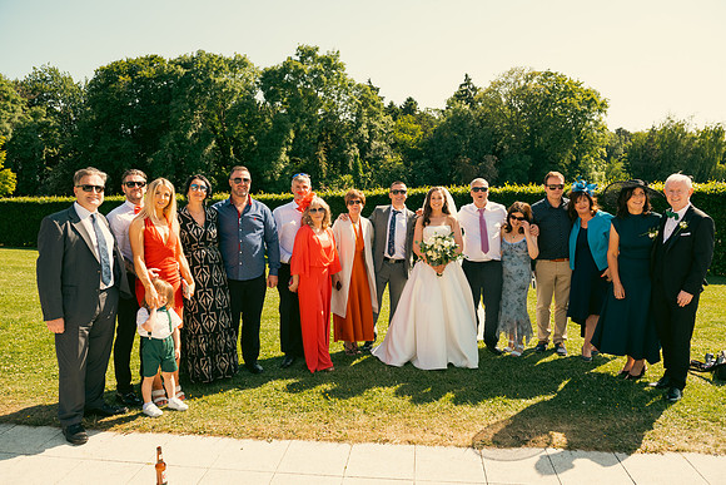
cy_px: 242
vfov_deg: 53.2
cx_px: 363
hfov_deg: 73.7
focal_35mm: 24
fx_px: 484
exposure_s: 1/500
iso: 200
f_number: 5.6
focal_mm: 24
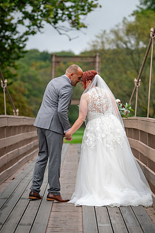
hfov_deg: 10.1
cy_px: 101
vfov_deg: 15.1
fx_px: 881
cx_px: 87
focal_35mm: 136
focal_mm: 116
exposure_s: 1/2000
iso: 640
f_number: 2.8
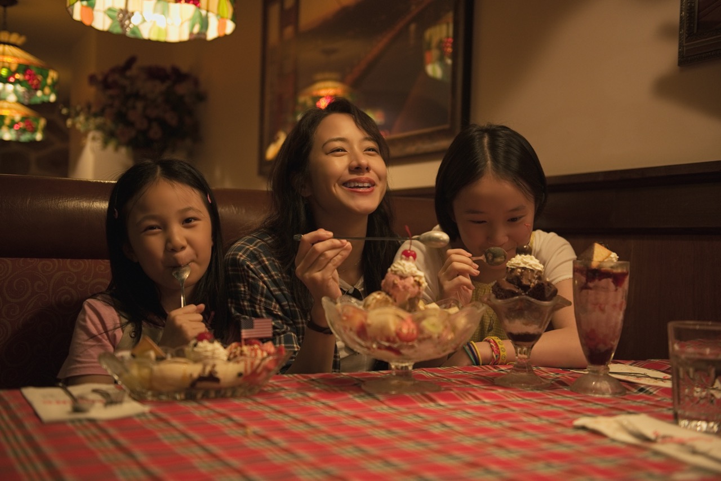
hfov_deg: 44.5
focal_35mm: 44
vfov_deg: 30.5
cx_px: 360
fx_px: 881
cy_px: 240
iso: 1600
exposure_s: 1/125
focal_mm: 44
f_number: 2.8
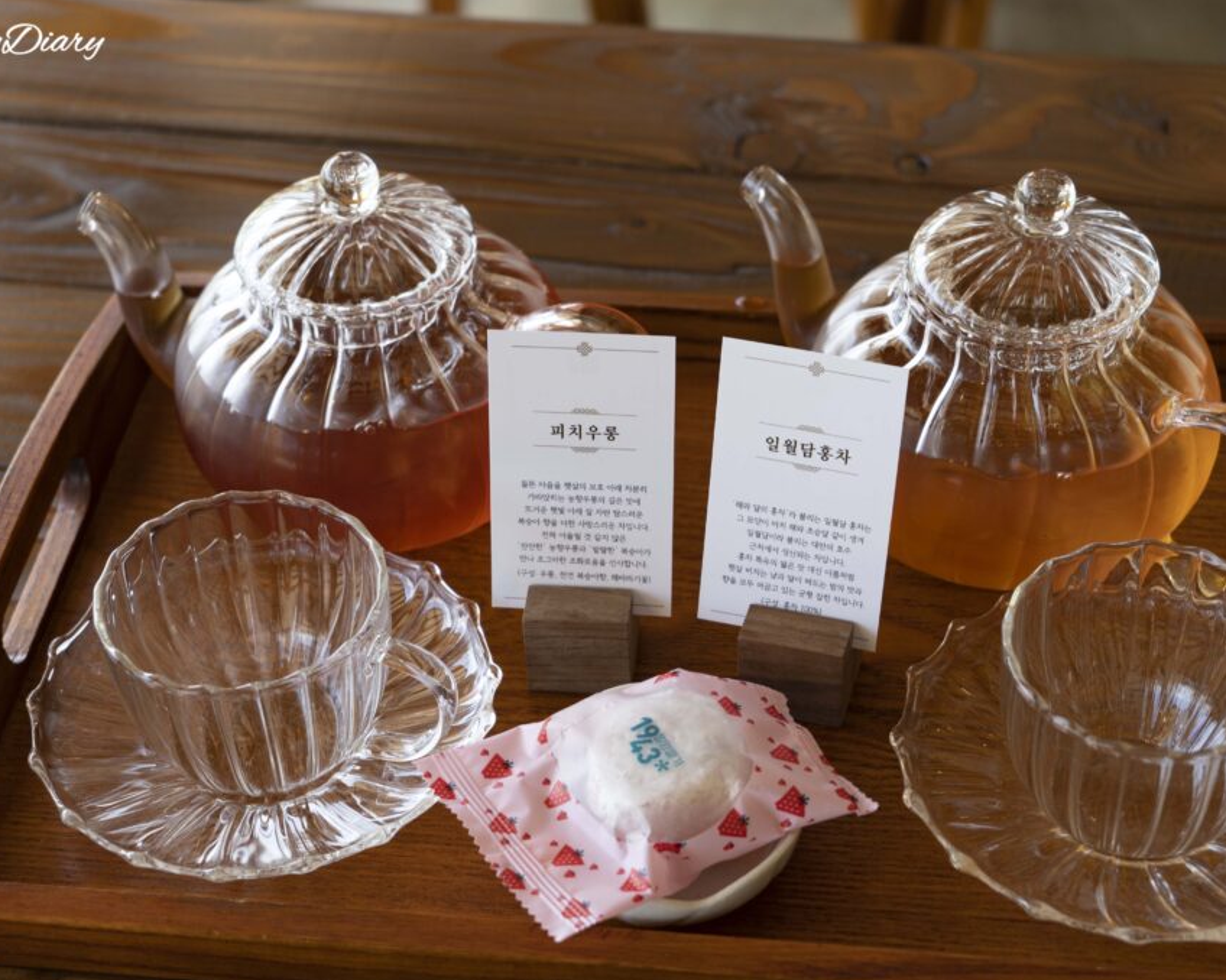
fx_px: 2467
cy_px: 489
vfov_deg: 22.5
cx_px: 607
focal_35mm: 68
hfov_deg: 27.9
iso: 400
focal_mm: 60
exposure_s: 1/160
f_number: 5.6
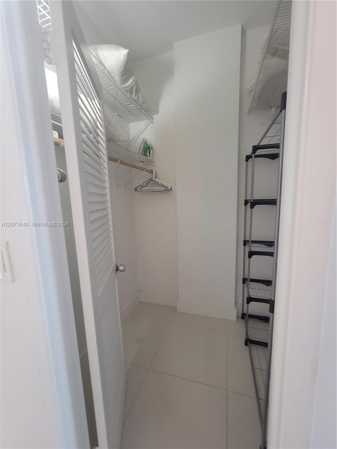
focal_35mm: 13
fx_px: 169
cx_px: 168
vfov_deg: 106.2
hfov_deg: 89.9
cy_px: 224
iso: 500
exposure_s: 1/30
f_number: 2.2
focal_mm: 2.2
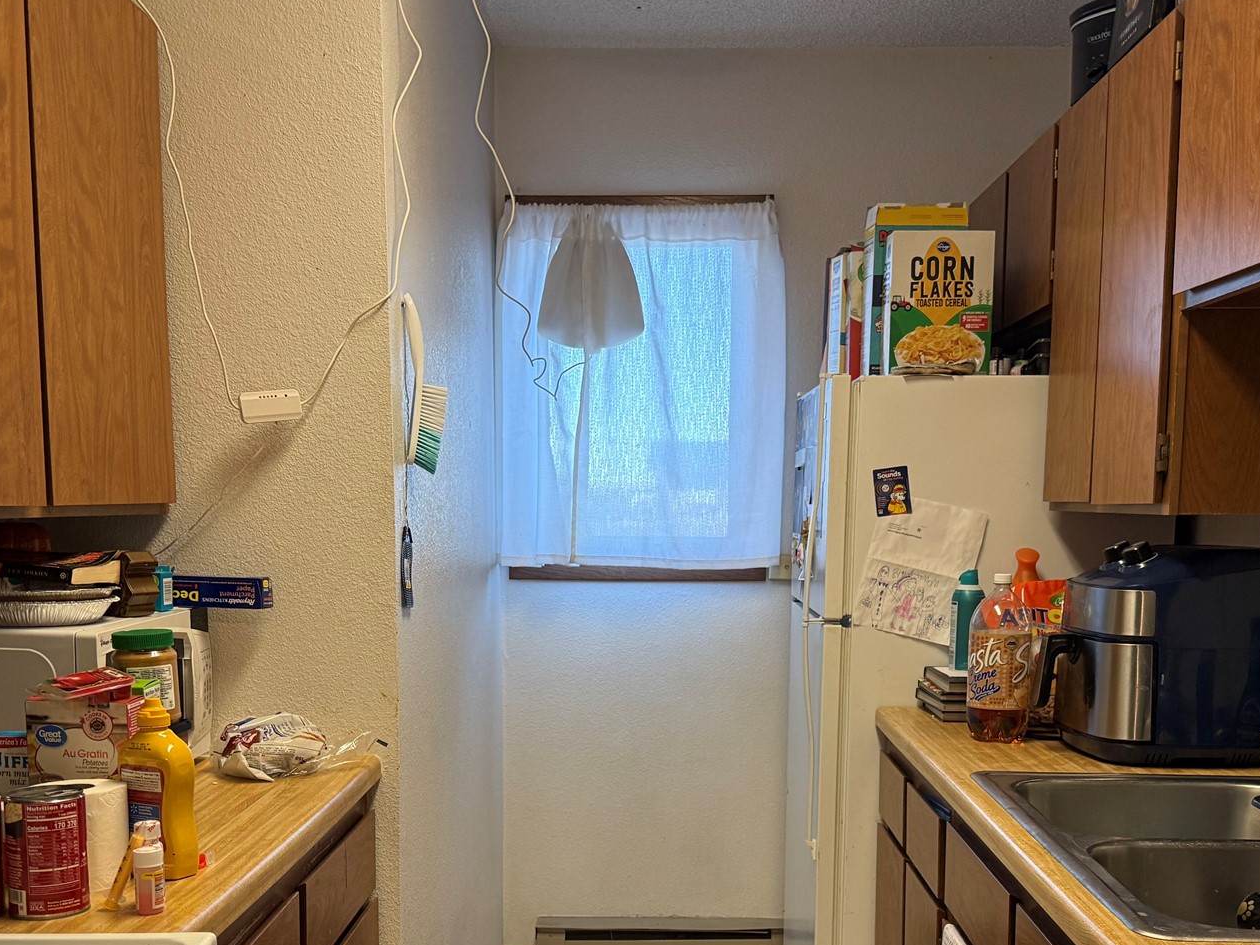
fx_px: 1420
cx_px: 635
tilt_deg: -7.0
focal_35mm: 39
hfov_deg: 47.9
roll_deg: +0.9
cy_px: 680
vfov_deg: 36.2
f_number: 1.78
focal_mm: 6.76
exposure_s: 1/120
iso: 250
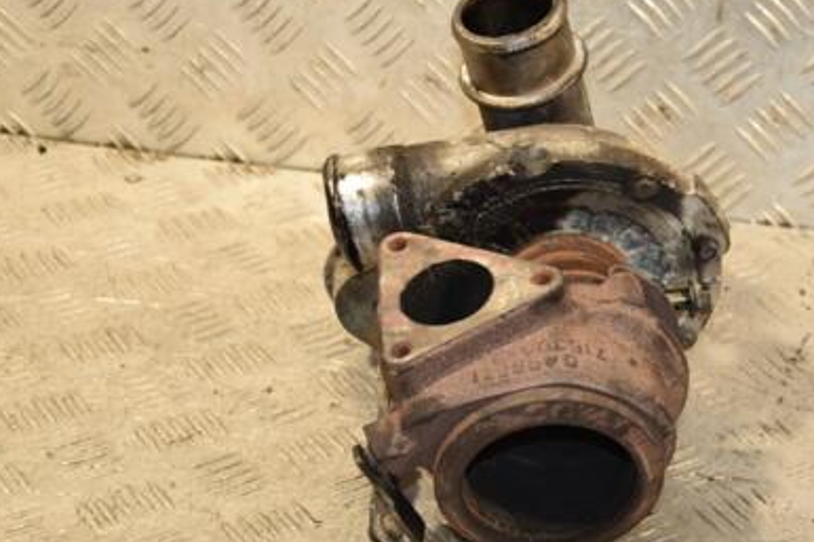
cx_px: 605
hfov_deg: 20.7
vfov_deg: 13.9
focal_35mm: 98
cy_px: 293
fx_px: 2215
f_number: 5
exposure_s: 1/200
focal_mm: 42
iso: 800
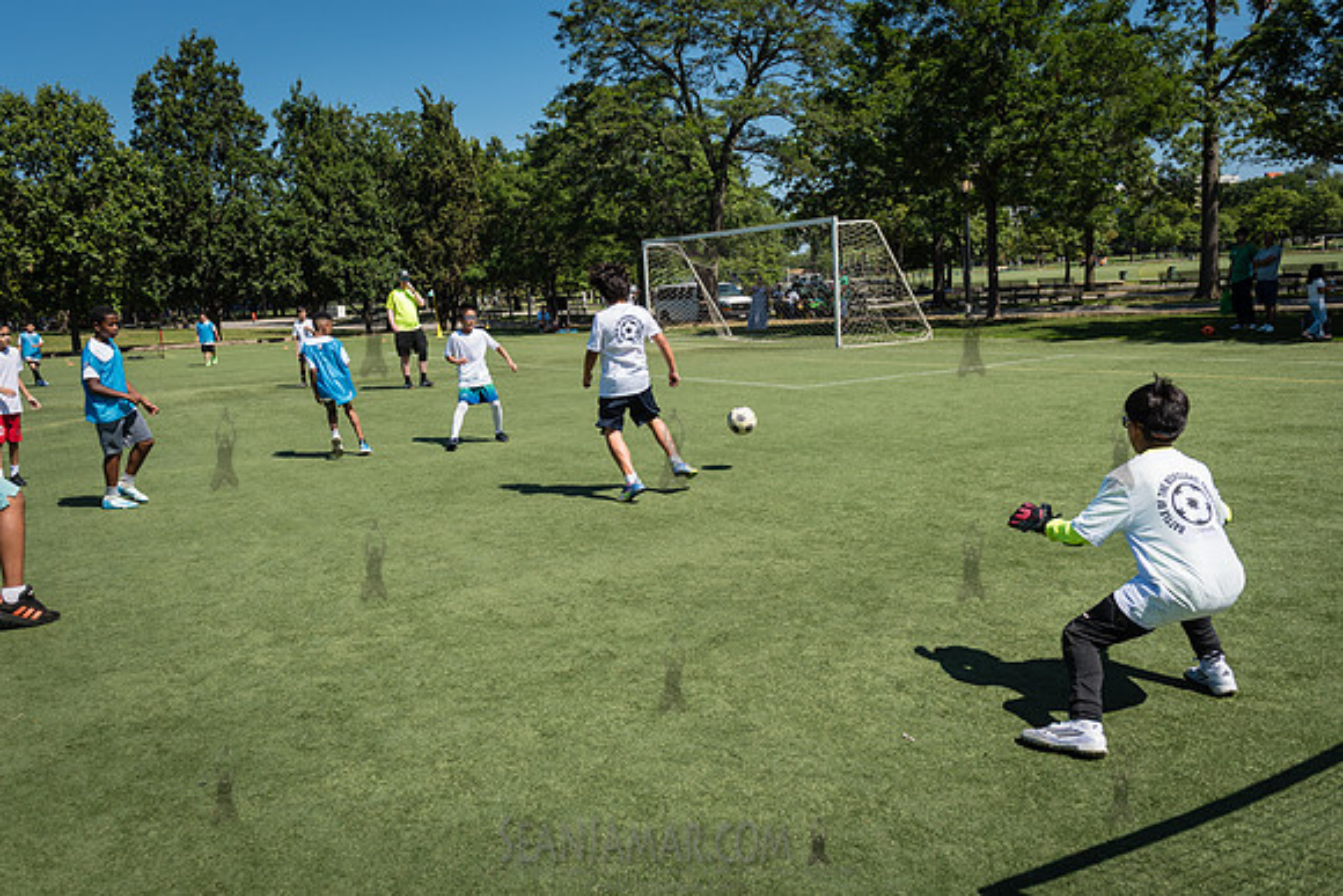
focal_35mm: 30
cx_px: 634
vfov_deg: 44.1
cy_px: 451
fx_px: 1107
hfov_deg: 62.4
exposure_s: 1/1600
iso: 200
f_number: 4
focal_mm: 27
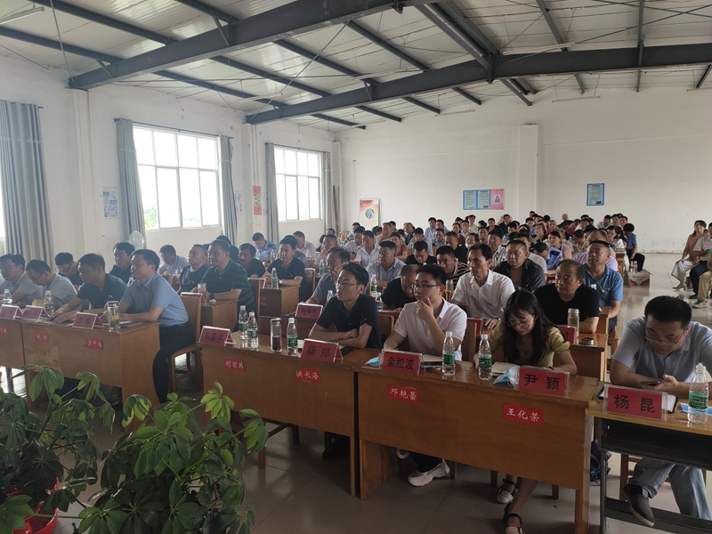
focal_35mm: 23
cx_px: 356
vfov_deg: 58.9
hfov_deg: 73.9
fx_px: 473
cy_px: 267
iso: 237
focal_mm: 4.76
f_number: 1.79
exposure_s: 1/100
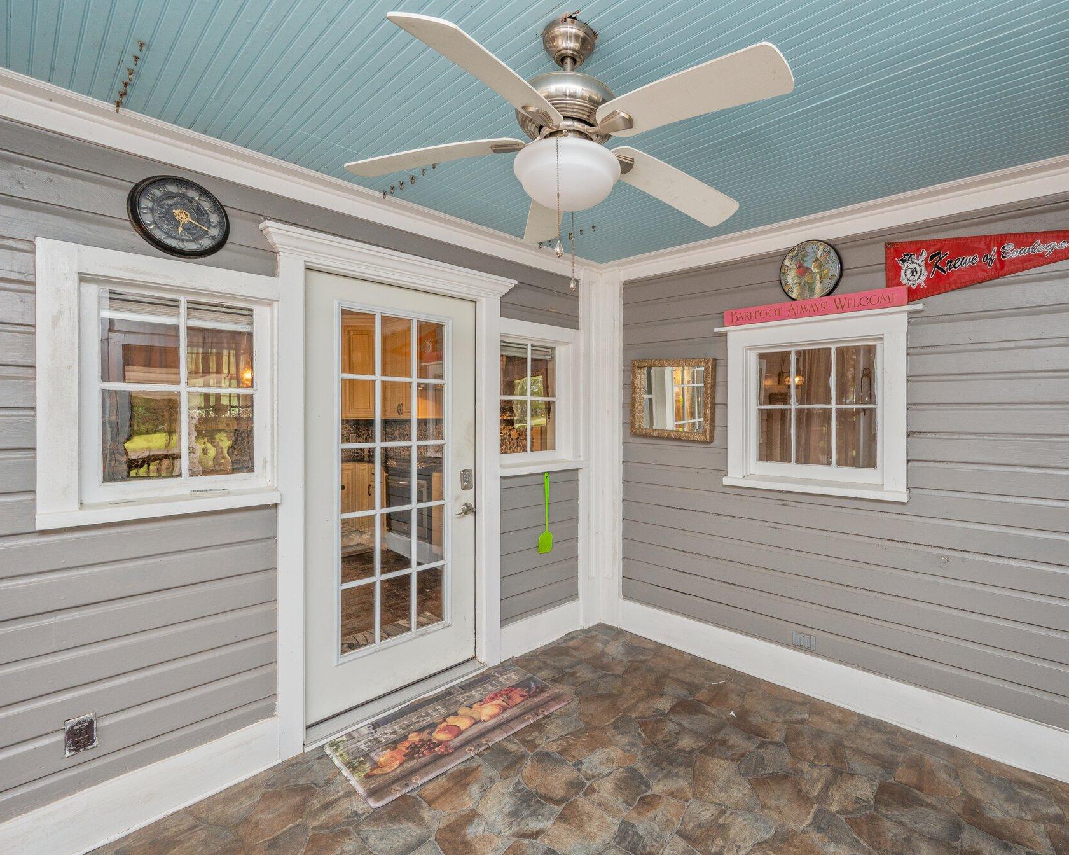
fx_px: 506
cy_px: 429
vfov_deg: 80.4
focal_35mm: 16
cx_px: 617
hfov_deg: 92.4
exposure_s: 1/30
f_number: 9
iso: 500
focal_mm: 14
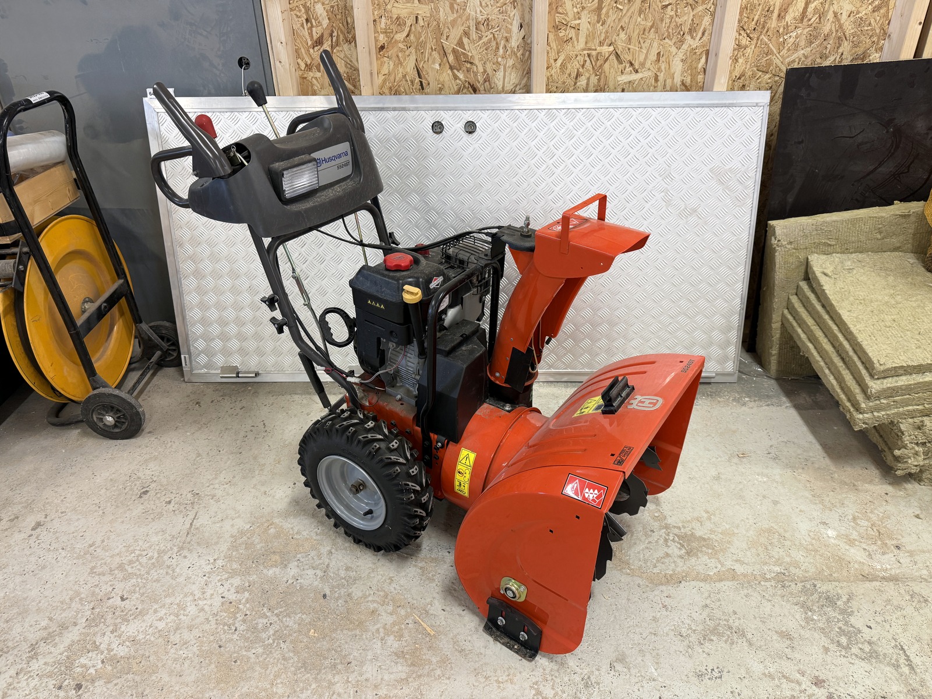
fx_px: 646
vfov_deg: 56.8
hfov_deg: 71.6
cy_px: 350
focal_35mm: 24
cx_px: 466
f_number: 1.78
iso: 200
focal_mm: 6.76
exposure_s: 1/100
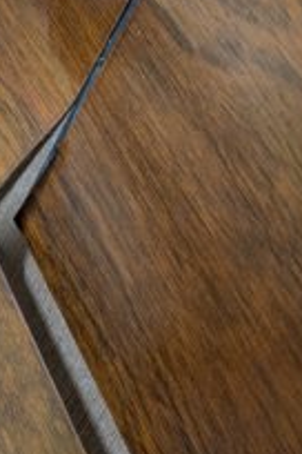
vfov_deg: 22.1
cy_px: 274
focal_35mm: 92
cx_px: 1
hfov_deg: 14.6
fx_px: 1158
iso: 713
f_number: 1.89
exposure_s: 1/20
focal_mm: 5.43
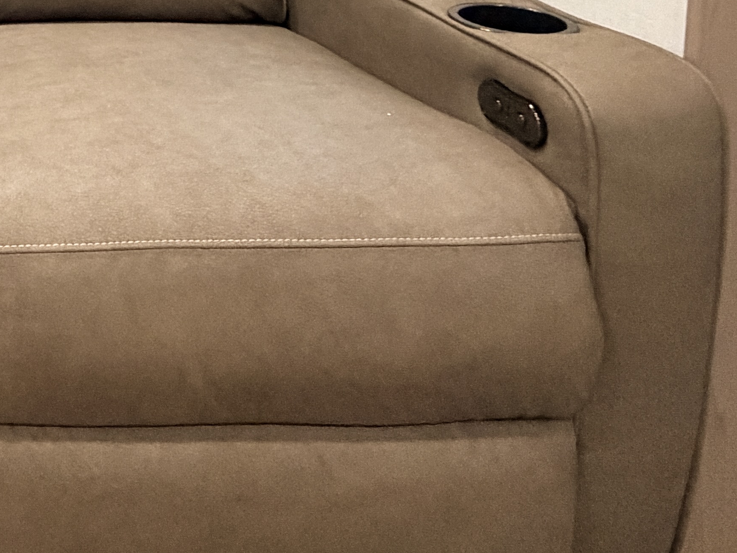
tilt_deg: -10.0
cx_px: -257
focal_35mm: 46
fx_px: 980
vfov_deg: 25.4
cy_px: -229
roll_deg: +4.0
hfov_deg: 30.7
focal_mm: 2.22
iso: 500
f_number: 2.2
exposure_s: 1/60
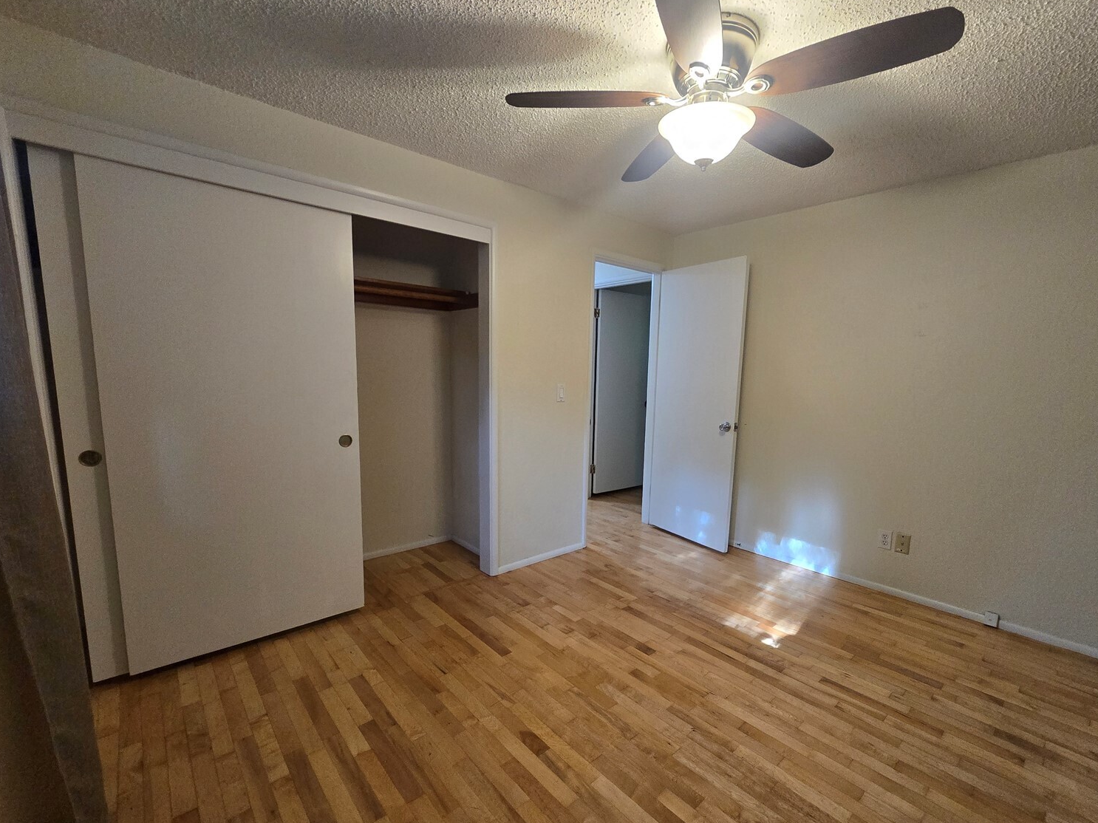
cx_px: 576
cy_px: 435
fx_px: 444
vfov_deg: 85.6
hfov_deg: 102.0
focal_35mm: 14
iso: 400
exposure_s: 1/60
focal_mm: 2.2
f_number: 2.2
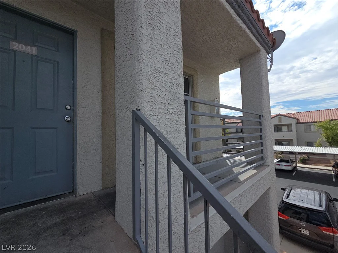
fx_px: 127
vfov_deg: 89.9
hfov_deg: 106.2
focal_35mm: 13
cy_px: 126
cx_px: 169
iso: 50
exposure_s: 1/2671
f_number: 2.2
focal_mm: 2.2
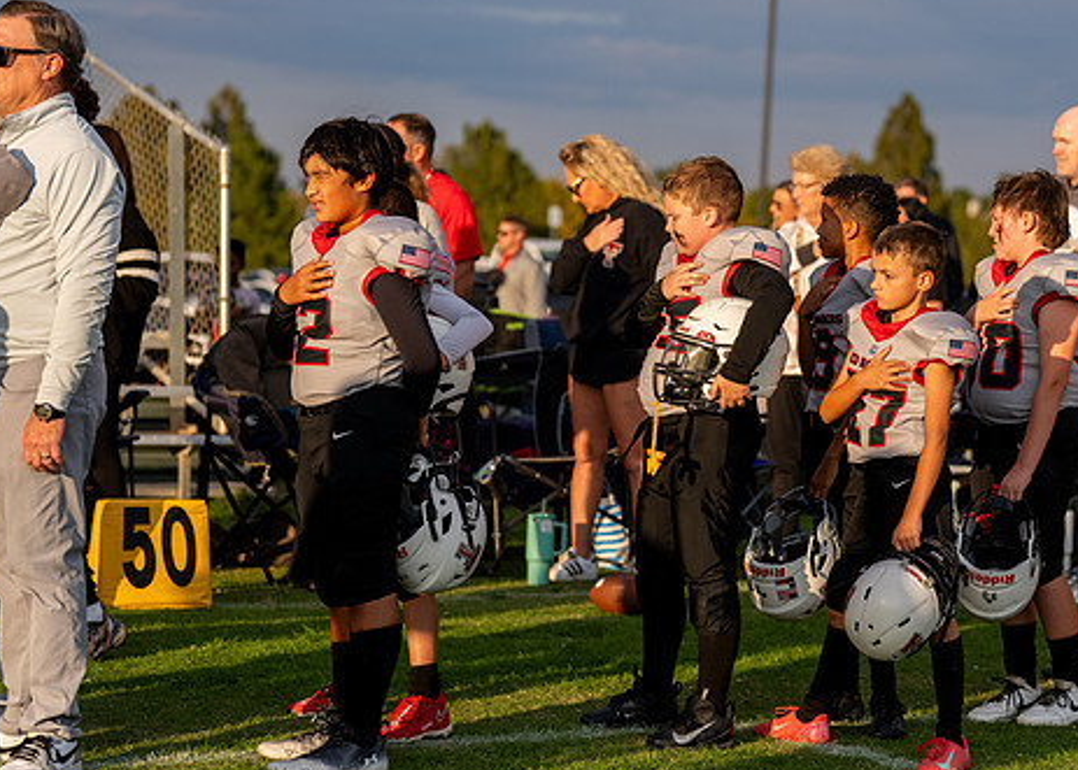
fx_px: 3399
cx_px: 644
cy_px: 421
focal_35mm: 111
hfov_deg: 18.0
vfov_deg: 12.9
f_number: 2.8
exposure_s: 1/3200
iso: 400
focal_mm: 83
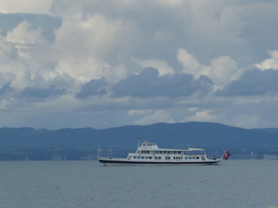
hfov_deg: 5.7
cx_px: 139
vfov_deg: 4.3
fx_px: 2786
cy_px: 104
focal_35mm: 347
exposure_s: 1/500
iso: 80
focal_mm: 62.1
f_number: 6
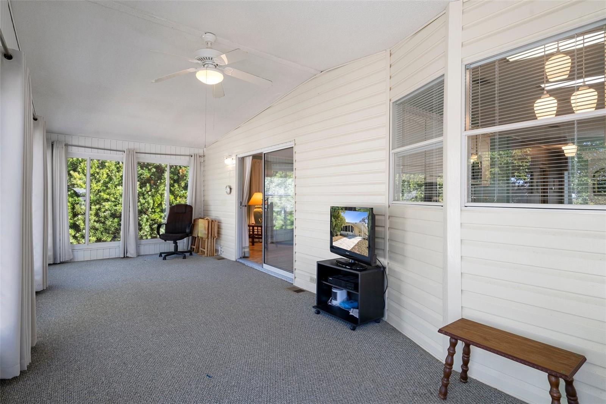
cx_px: 303
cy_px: 202
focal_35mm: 17
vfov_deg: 70.4
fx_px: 286
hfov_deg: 93.3
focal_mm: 17
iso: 320
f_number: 8
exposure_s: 1/6
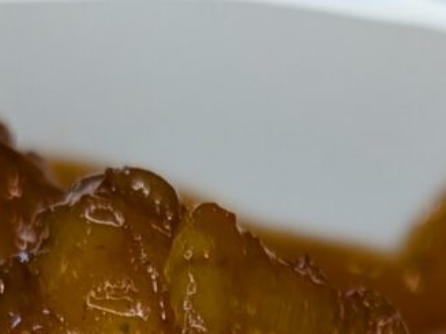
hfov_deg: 10.5
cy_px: 987
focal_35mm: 188
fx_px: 2421
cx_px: 224
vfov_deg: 7.1
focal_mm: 4.53
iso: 34
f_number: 1.7
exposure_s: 1/120
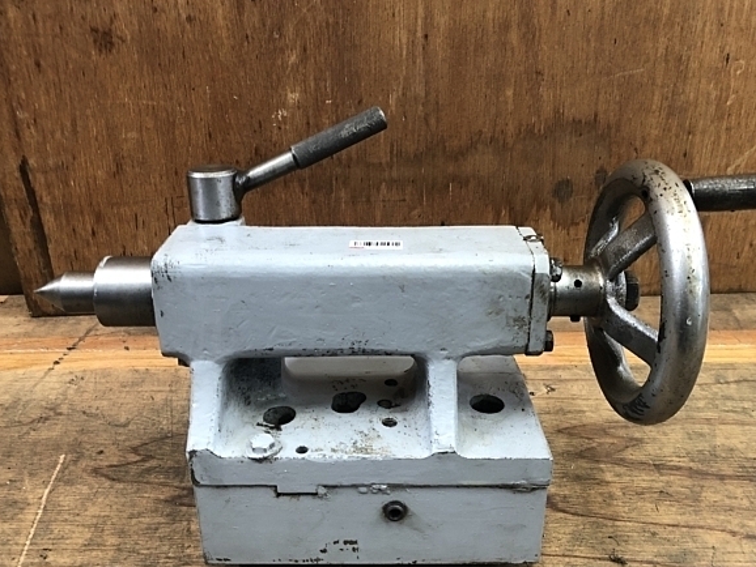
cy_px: 280
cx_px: 385
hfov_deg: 58.3
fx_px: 677
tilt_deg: -29.7
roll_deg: -0.4
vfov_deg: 45.5
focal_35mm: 31
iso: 64
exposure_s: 1/15
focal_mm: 3.99
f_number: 1.8
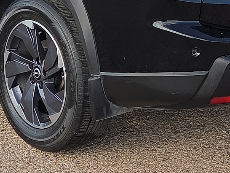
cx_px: 92
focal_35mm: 123
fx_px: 818
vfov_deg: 11.7
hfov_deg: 16.0
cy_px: -57
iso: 76
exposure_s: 1/2000
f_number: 1.8
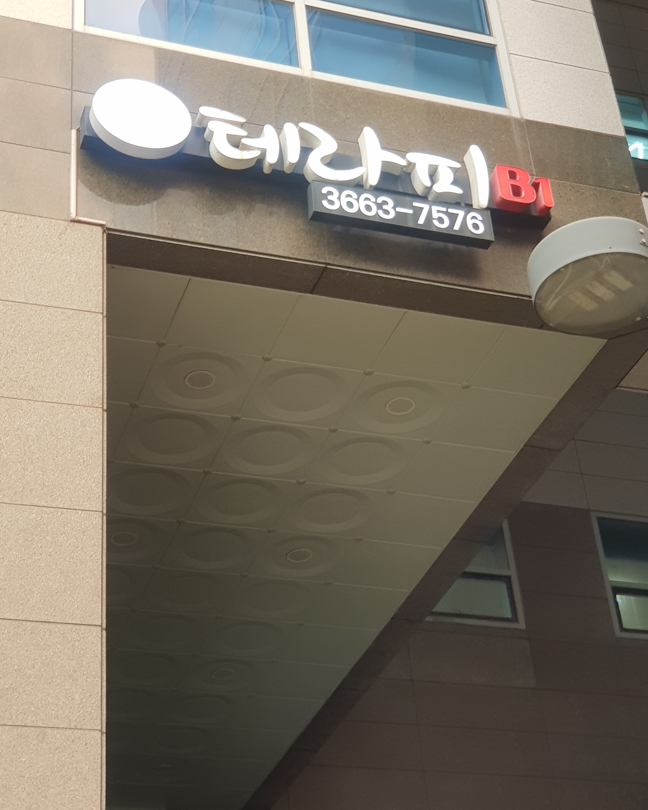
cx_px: 327
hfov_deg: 23.1
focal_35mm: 66
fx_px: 1582
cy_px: 286
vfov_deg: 28.6
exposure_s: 1/30
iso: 80
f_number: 2.4
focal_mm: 6
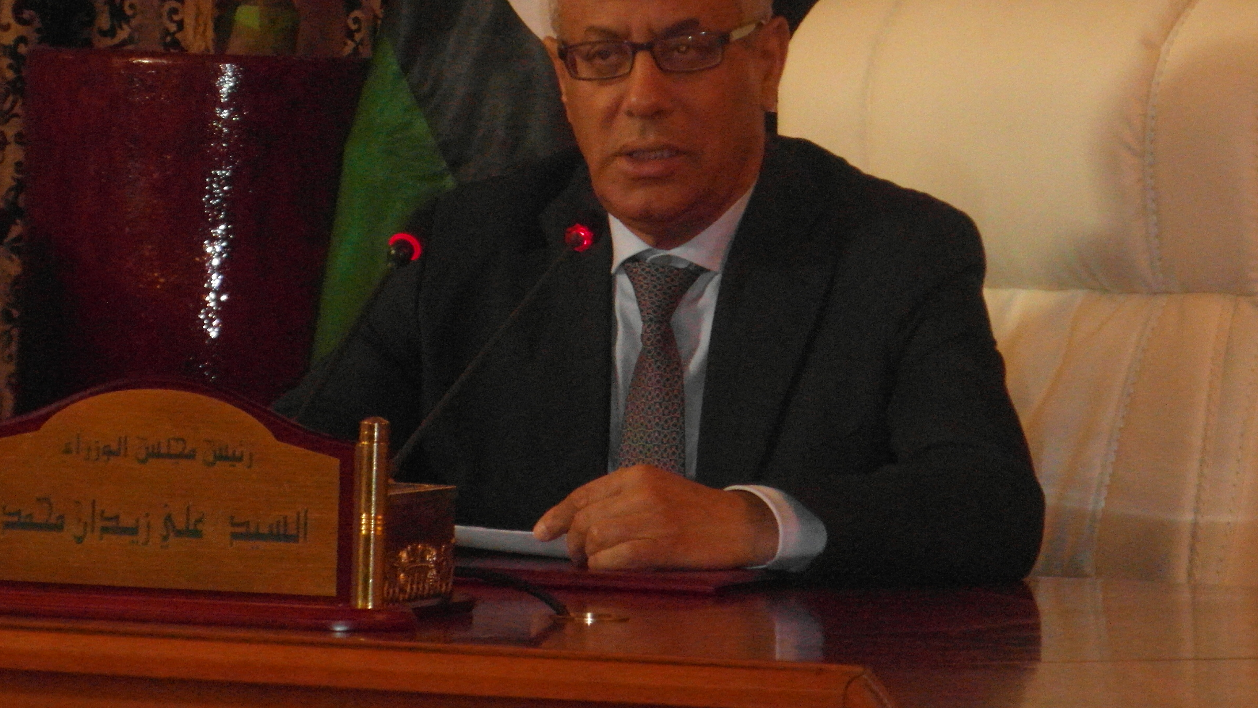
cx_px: 612
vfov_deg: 4.6
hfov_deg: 8.2
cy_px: 344
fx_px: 8773
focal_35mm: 263
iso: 640
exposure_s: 1/60
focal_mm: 28.9
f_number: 4.4
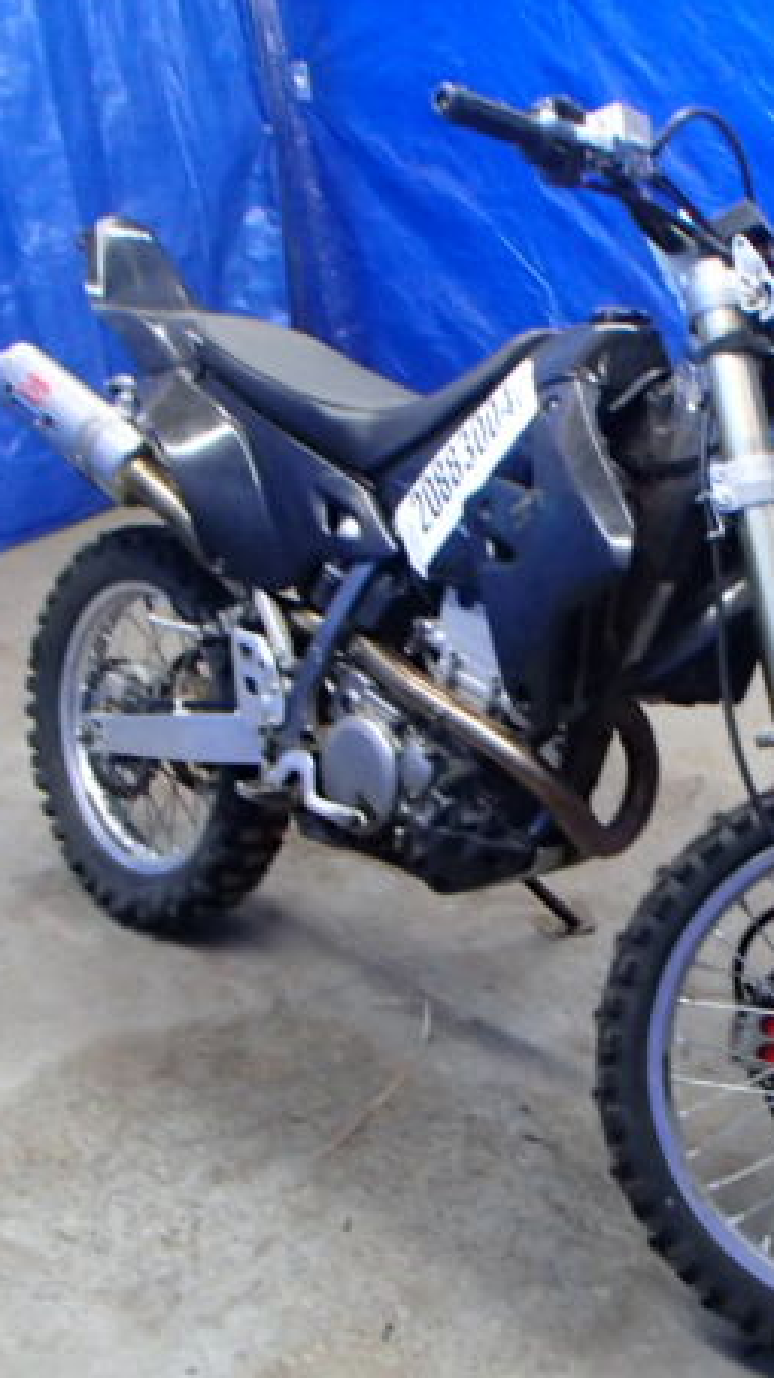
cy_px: 722
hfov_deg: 27.1
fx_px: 1571
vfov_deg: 47.4
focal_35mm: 43
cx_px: 622
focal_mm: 5
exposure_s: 1/15
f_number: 3.9
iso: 800
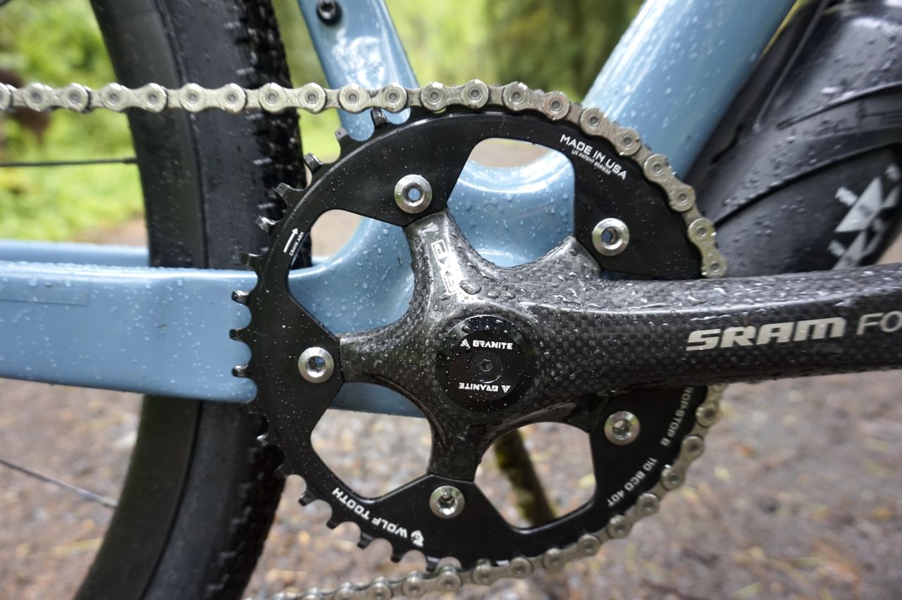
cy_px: 300
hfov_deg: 73.8
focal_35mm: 24
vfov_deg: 53.1
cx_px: 451
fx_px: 601
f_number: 4
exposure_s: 1/160
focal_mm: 16
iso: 500
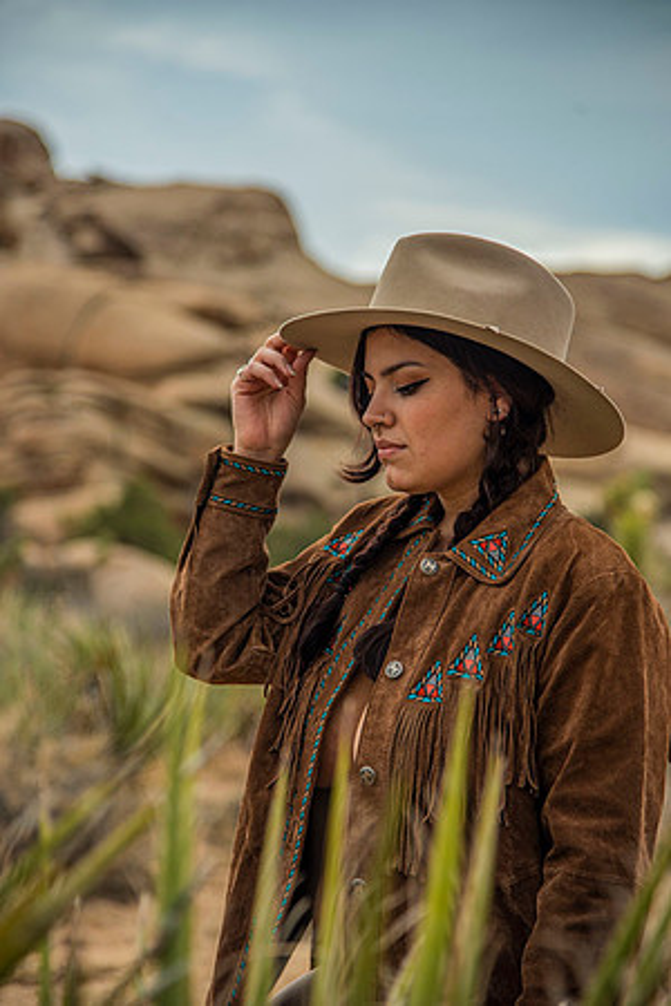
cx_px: 336
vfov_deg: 20.4
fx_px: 2796
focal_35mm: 100
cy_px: 503
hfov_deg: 13.7
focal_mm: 100
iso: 100
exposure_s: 1/1600
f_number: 4
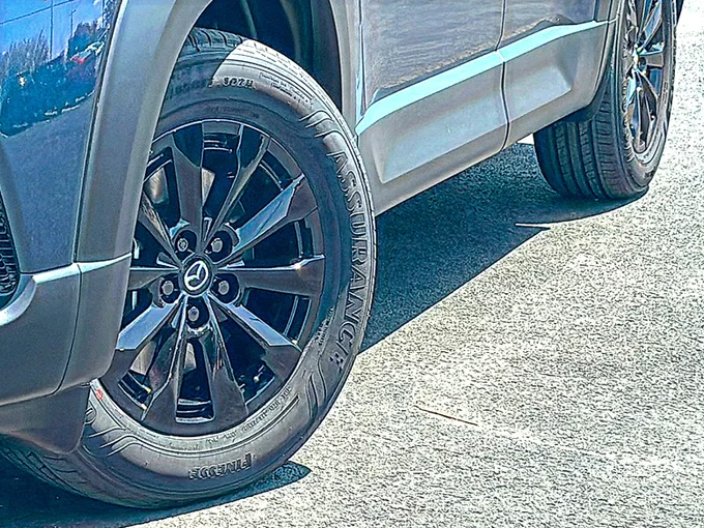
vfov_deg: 14.4
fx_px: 2095
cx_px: 356
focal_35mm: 103
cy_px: 269
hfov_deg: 19.1
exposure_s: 1/1570
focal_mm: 6.86
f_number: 1.78
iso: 80
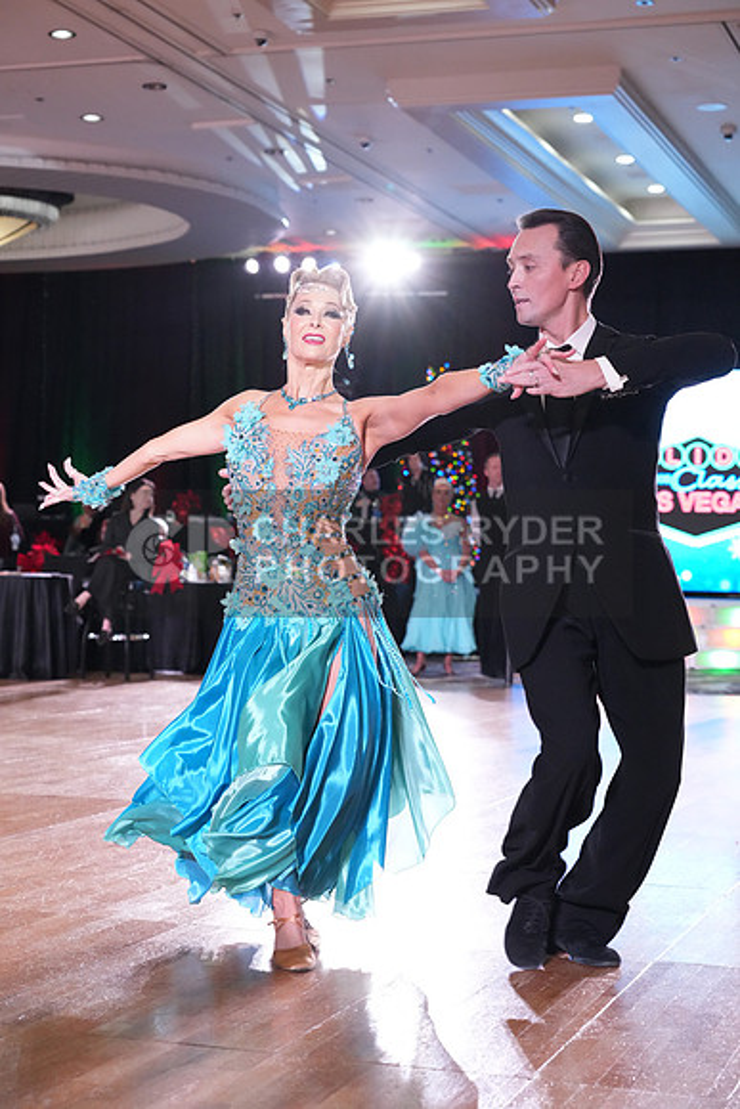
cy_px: 554
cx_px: 370
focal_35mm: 62
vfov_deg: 32.4
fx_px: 1910
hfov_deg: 21.9
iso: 5000
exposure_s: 1/320
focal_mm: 62
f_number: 4.5
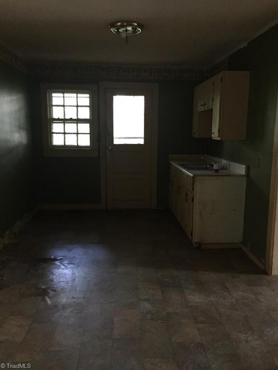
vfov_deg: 61.7
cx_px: 139
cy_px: 185
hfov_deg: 48.2
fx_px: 311
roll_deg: -0.7
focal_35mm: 29
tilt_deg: -10.6
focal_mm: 4.15
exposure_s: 1/15
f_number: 2.2
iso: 400
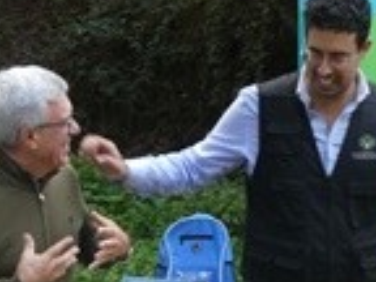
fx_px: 1445
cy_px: 303
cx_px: 26
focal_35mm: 133
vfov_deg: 11.0
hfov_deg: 14.7
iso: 200
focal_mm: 7.2
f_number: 3.8
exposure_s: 1/80
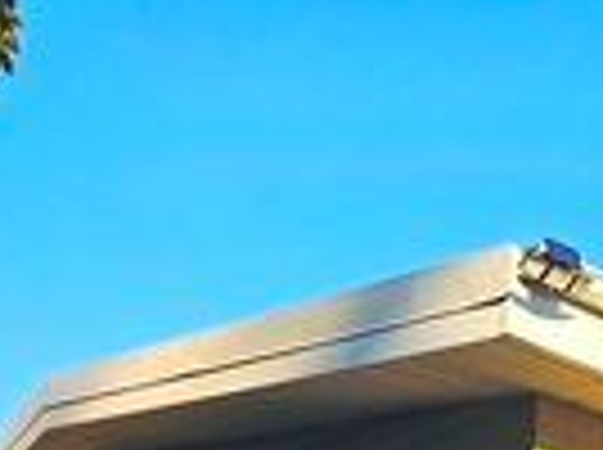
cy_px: 830
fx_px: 1495
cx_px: 598
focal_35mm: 86
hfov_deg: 22.0
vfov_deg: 14.8
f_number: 1.7
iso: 10
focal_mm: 6.3
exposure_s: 1/305
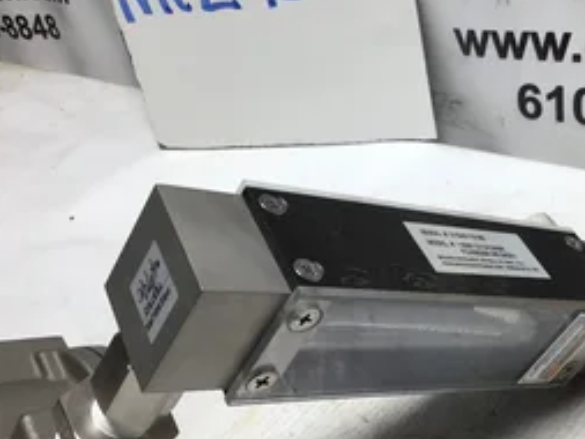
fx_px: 828
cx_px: 400
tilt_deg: -35.5
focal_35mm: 49
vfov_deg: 29.7
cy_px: 254
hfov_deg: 38.4
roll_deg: +10.1
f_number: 2.4
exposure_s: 1/120
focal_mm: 3.3
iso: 25
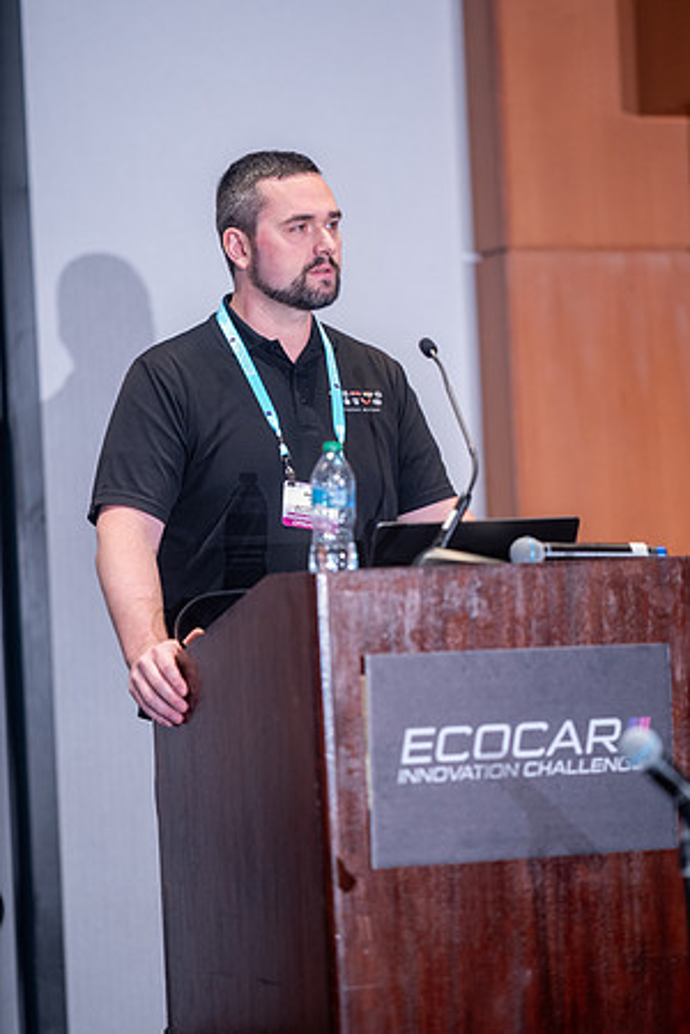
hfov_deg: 10.2
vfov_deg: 15.2
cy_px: 517
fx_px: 3881
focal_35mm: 135
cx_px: 345
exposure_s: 1/200
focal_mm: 135
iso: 1600
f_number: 1.8
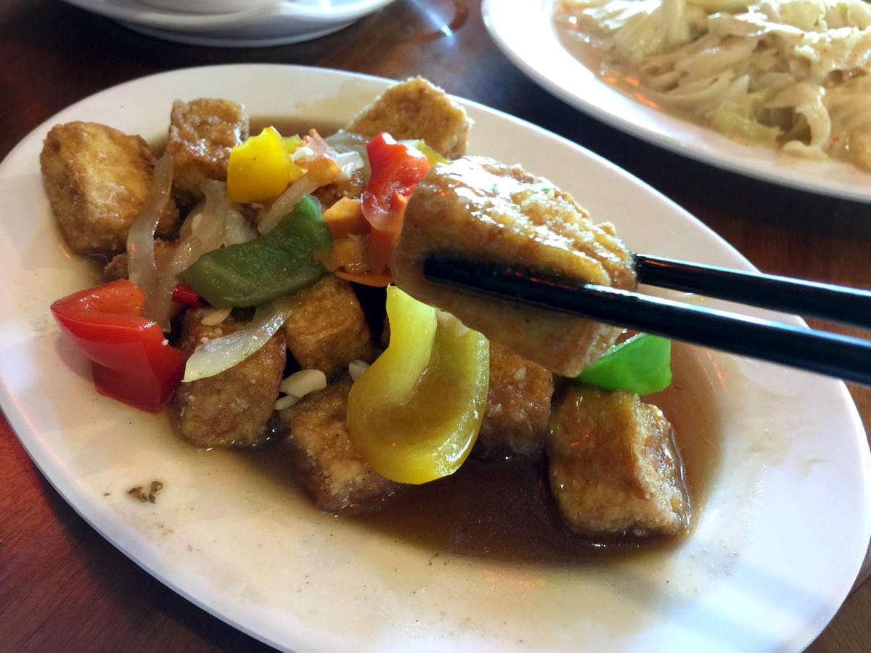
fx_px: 730
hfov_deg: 61.7
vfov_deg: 48.2
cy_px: 326
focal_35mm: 29
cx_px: 436
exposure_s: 1/15
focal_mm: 4.15
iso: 64
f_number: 2.2
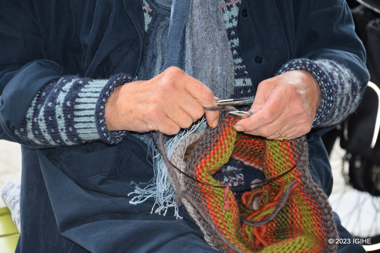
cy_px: 126
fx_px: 1346
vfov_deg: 10.8
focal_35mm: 128
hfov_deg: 16.1
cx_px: 190
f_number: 5.6
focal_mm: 85
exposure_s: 1/100
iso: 800
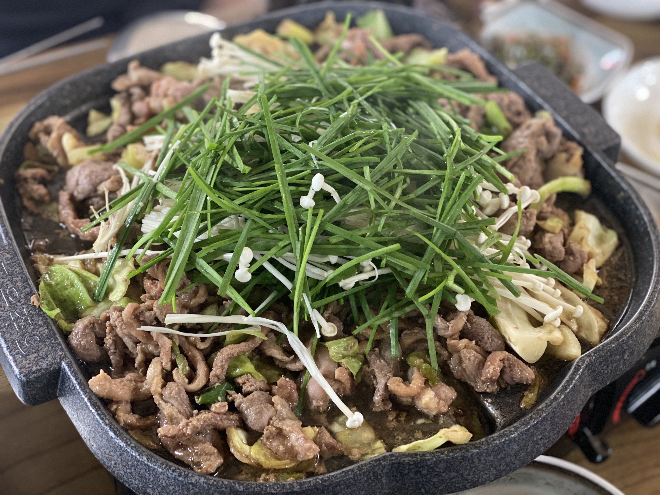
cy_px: 248
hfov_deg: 36.8
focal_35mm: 52
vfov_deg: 28.0
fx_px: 991
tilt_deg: -46.4
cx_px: 330
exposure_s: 1/30
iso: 320
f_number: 2
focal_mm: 6
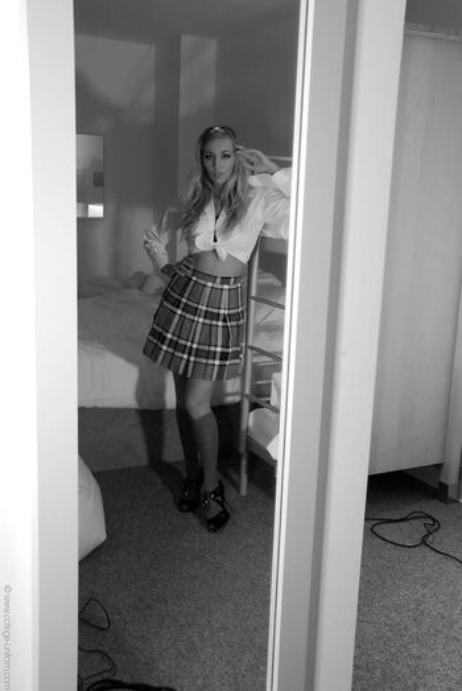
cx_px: 231
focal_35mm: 39
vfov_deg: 49.5
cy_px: 346
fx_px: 749
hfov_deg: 34.3
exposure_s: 1/200
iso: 250
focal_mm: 26
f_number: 11
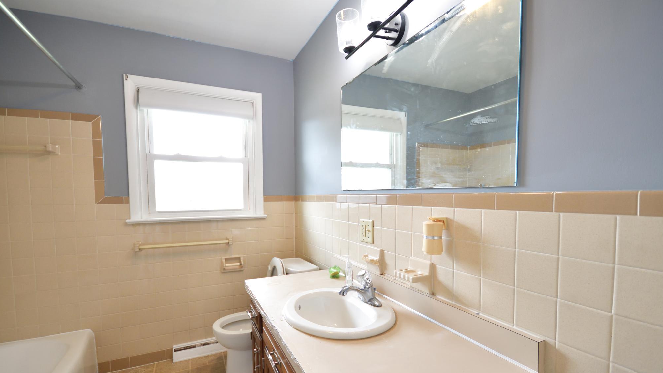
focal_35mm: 16
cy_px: 209
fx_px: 281
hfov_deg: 99.4
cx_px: 335
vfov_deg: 66.8
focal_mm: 10
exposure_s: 1/60
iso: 1600
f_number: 4
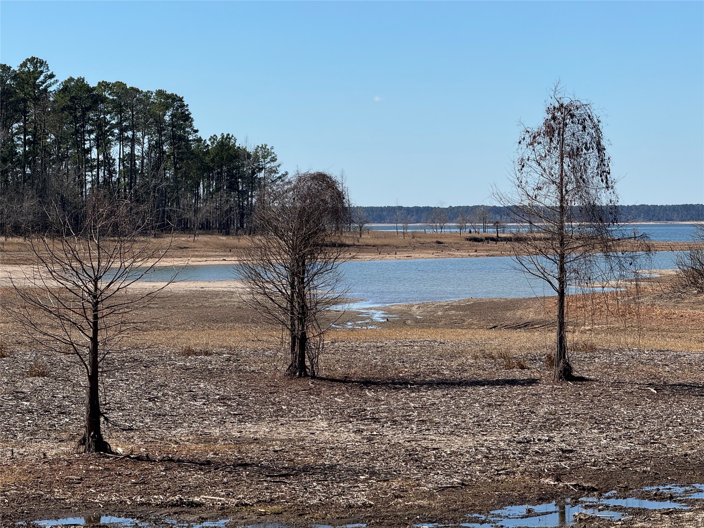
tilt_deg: -1.3
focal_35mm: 120
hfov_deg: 16.4
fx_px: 2440
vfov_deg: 12.3
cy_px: 264
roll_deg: +0.1
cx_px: 352
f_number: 2.8
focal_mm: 15.66
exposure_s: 1/1730
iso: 50
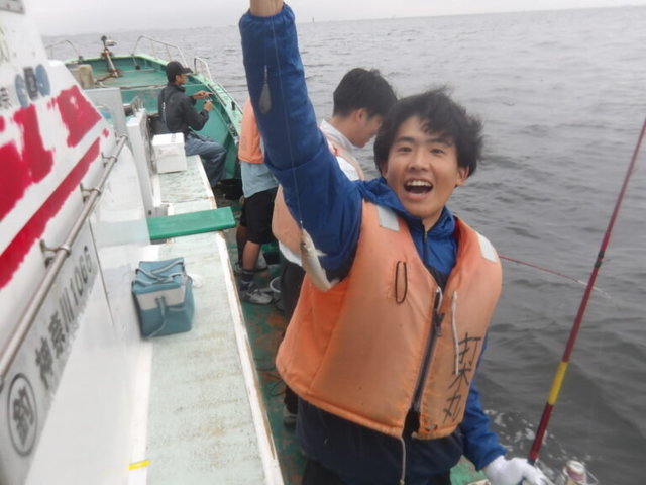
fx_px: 504
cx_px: 323
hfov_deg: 65.3
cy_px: 242
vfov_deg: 51.4
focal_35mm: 27
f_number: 3
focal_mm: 4.9
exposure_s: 1/125
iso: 100
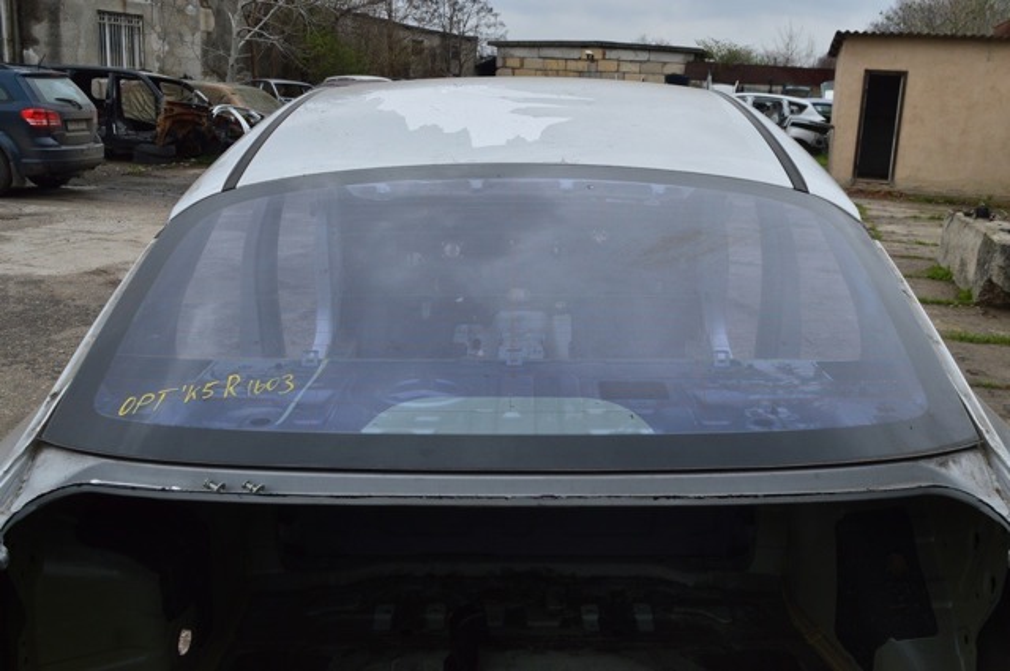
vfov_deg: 36.8
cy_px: 336
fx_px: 1009
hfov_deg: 53.2
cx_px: 505
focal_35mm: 36
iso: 400
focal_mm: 24
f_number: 11
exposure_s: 1/400
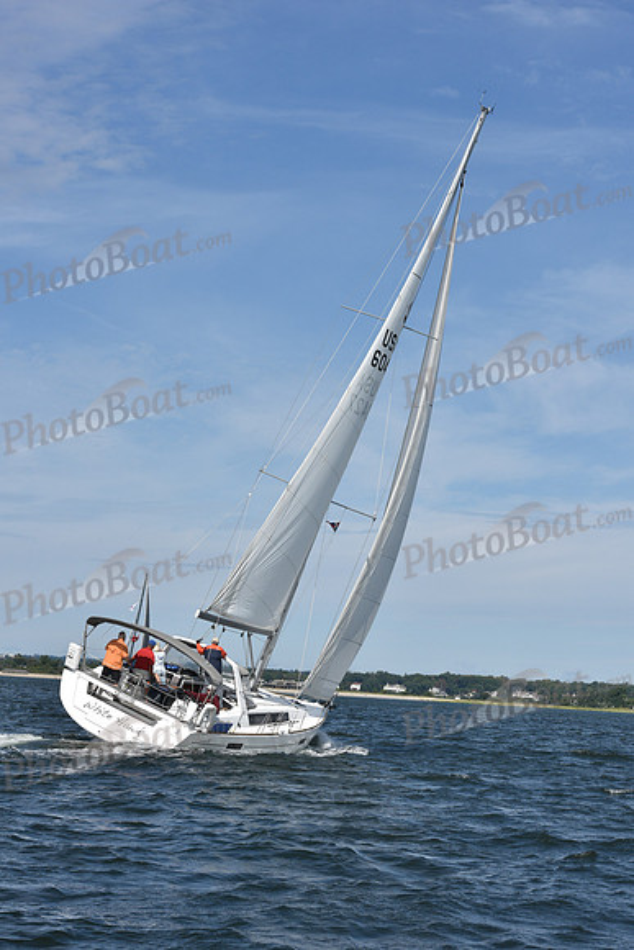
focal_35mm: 70
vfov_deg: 28.8
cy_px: 475
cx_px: 317
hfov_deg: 19.5
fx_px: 1848
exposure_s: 1/1000
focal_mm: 70
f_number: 11
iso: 320
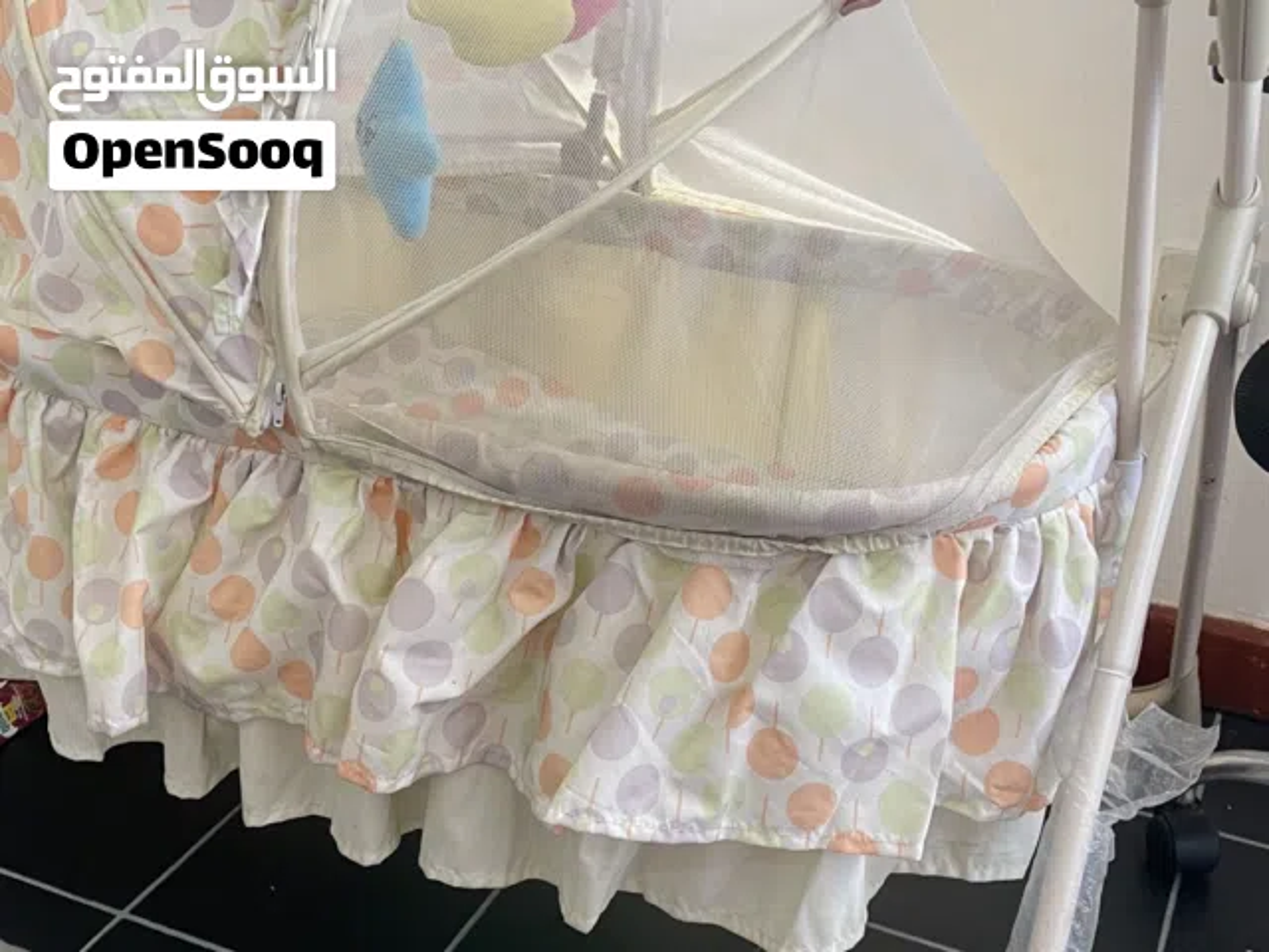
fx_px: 916
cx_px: 634
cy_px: 476
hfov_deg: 69.4
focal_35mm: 25
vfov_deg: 54.9
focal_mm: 5.1
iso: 125
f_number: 1.6
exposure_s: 1/76
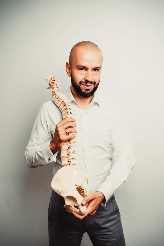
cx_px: 82
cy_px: 123
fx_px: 239
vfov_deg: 54.4
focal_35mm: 35
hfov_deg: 37.9
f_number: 5
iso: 400
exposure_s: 1/125
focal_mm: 35
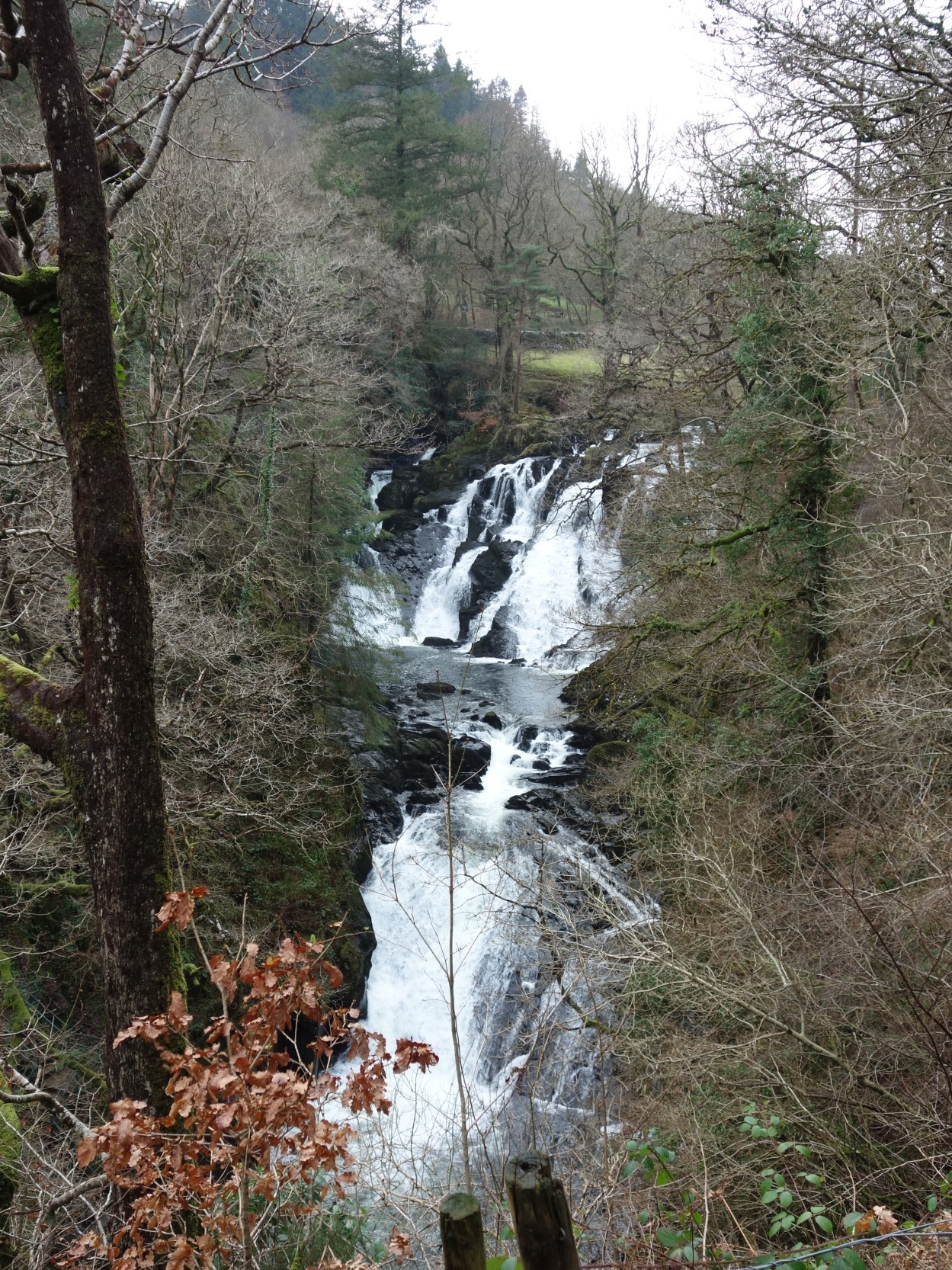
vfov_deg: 45.7
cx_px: 470
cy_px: 714
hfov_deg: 35.1
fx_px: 1504
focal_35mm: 41
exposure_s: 1/100
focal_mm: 13.9
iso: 125
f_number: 3.2
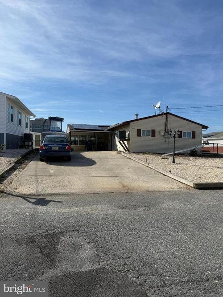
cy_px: 148
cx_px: 112
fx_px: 206
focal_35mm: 24
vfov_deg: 71.6
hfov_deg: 56.8
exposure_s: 1/7353
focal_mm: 6.76
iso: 80
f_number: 1.78
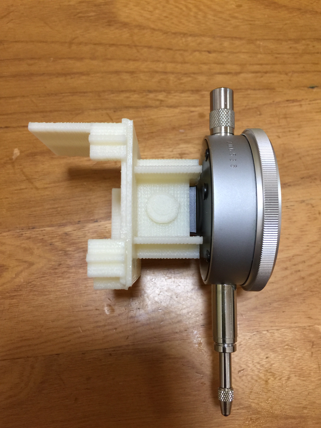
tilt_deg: -74.7
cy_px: 214
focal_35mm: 29
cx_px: 160
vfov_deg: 61.7
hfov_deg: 48.2
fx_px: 359
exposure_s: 1/15
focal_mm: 4.15
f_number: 2.2
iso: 50
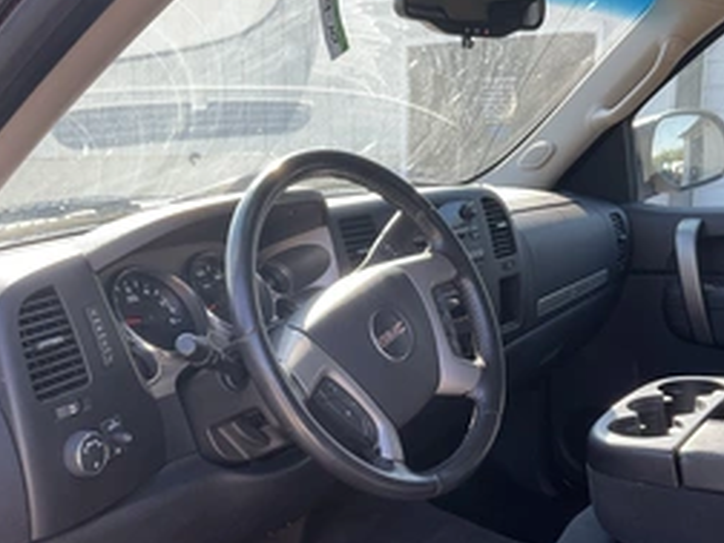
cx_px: 402
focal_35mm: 46
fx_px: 962
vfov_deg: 31.1
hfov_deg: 41.2
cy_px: 385
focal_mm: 3
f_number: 1.8
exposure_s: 1/146
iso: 20
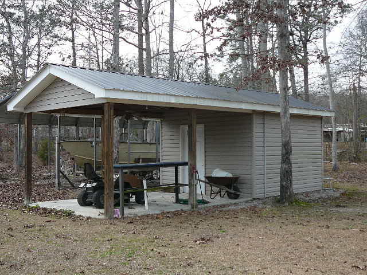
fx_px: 466
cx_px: 184
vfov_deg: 32.9
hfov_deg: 42.9
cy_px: 138
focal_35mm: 44
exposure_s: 1/500
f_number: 2.8
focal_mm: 5.2
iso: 80
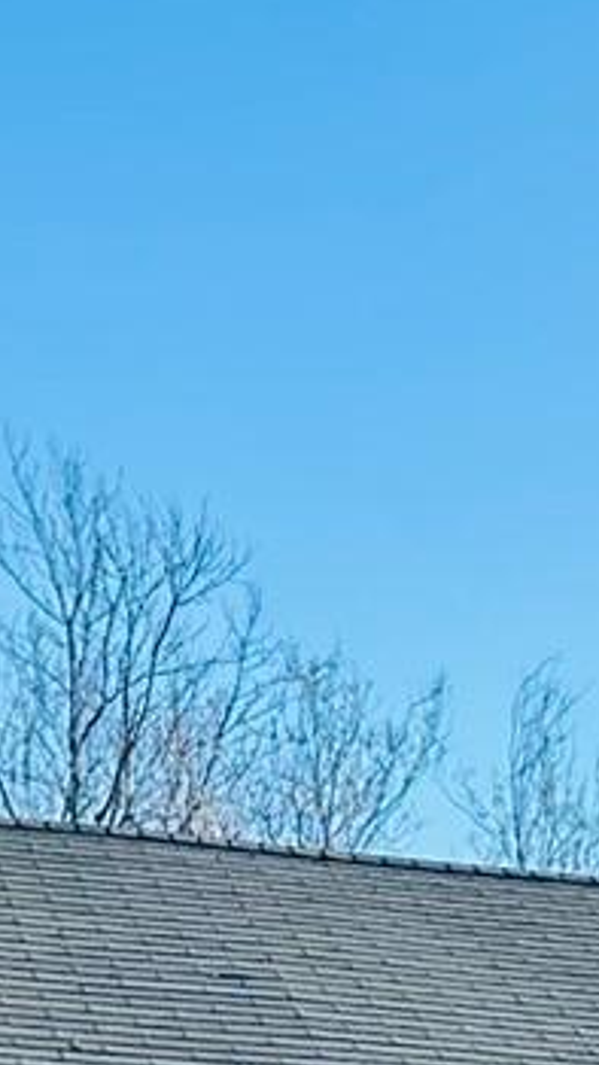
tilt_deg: +2.3
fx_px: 4318
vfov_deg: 13.0
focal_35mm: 153
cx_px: 1009
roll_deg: -1.2
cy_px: 1780
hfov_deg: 7.7
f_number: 1.78
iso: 80
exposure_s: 1/2410
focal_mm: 6.86
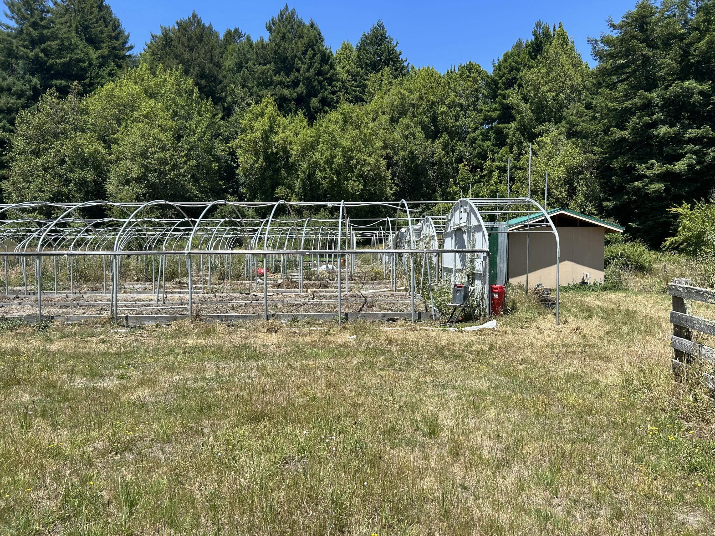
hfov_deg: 67.3
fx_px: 537
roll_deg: +0.7
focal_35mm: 26
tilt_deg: -4.2
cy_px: 268
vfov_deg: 53.1
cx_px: 358
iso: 50
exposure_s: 1/2571
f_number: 1.5
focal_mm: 5.7
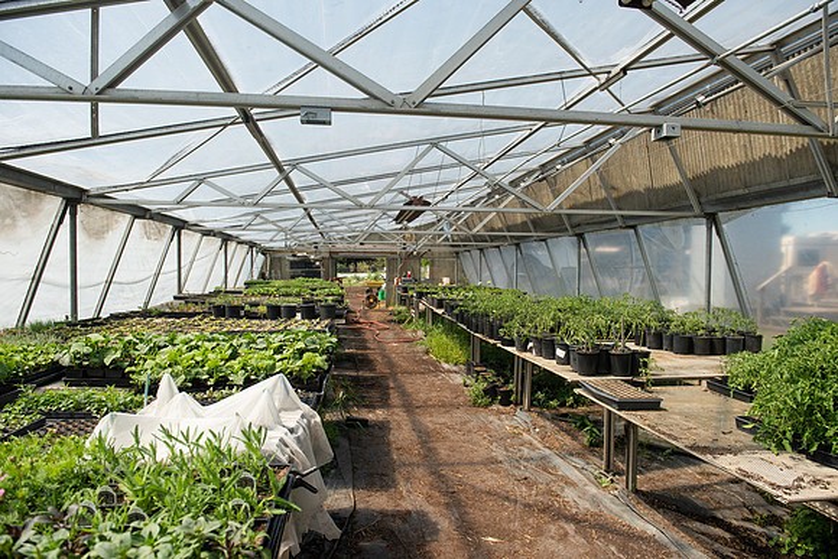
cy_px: 280
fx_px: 559
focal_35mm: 24
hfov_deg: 73.7
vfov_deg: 53.2
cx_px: 419
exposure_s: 1/3200
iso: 500
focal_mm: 24
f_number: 4.5
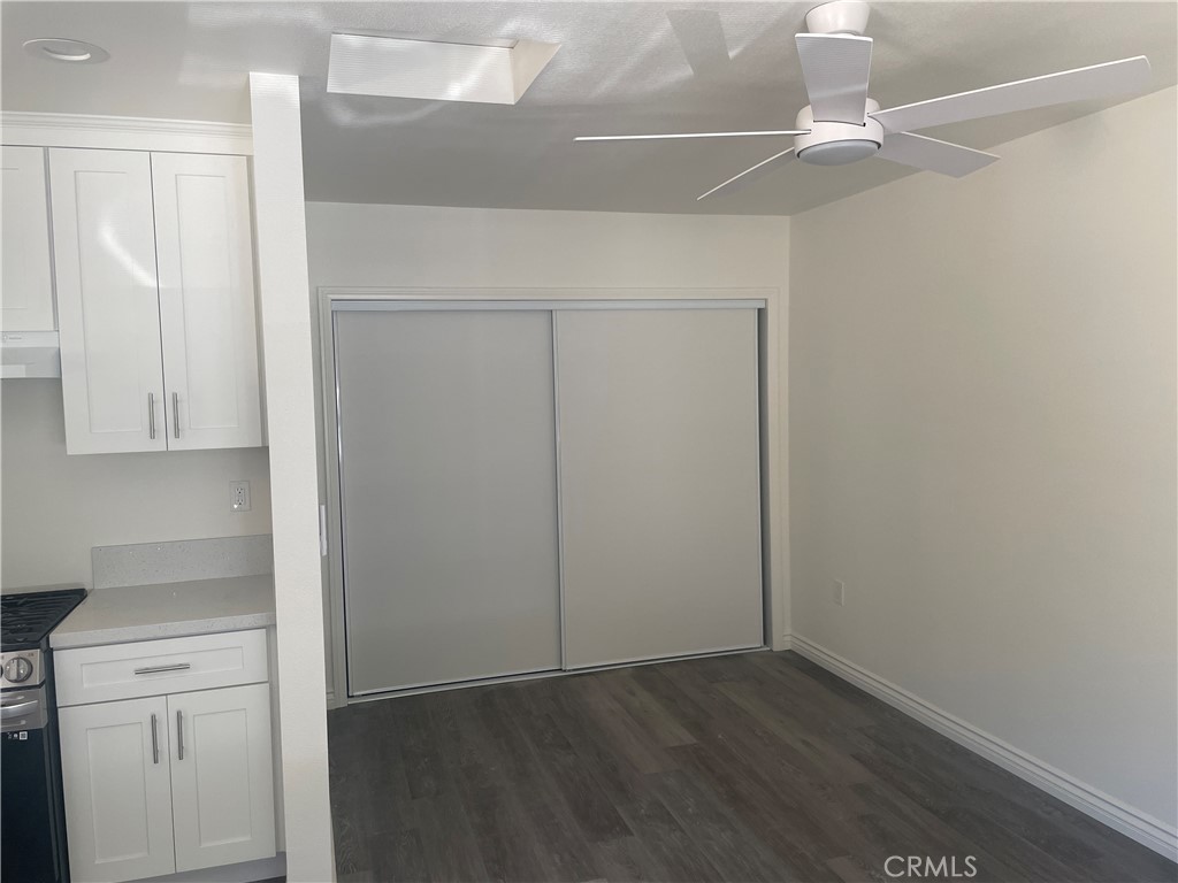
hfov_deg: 67.3
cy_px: 442
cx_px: 589
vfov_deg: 53.1
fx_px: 885
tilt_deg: -3.2
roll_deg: +1.1
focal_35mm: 26
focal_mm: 4.2
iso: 80
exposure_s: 1/121
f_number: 1.6
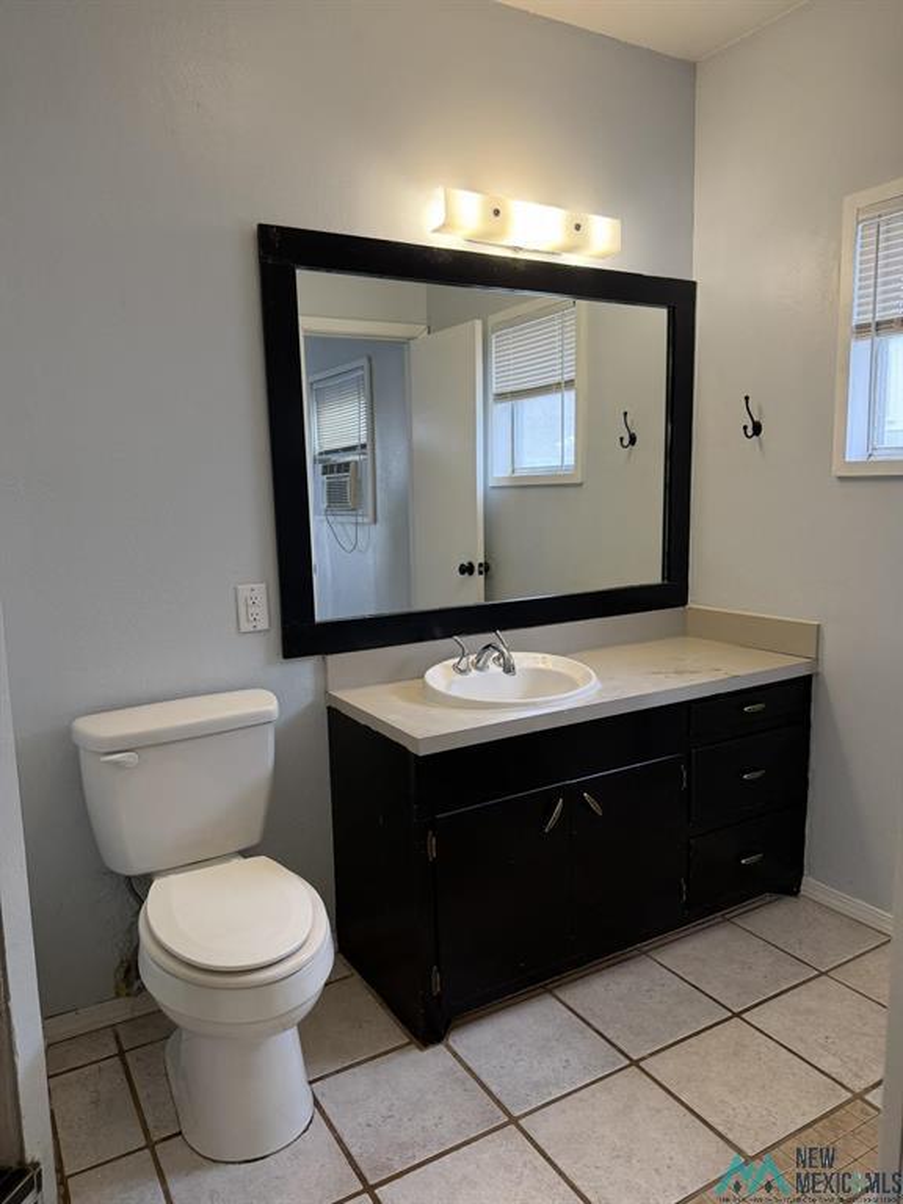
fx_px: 835
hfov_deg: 56.8
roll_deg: +3.0
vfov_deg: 71.6
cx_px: 452
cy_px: 602
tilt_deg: -7.5
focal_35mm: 24
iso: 125
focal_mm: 6.76
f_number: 1.78
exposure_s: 1/120
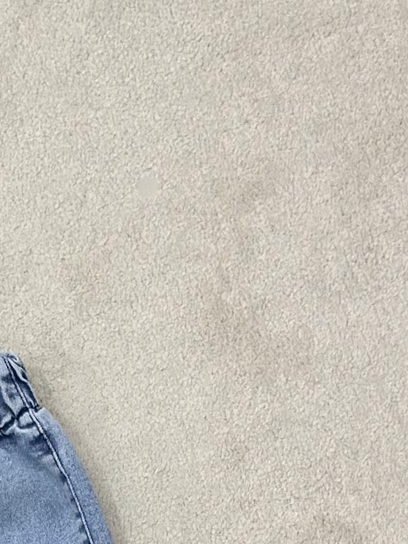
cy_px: 878
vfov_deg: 10.3
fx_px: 2892
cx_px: -183
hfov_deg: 7.9
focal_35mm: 184
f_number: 1.78
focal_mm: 6.86
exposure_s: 1/274
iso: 80
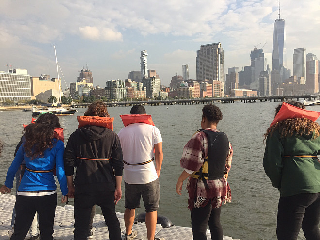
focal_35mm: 29
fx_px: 268
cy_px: 120
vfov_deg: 48.2
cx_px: 160
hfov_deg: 61.7
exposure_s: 1/1319
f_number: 2.2
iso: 32
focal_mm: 4.15
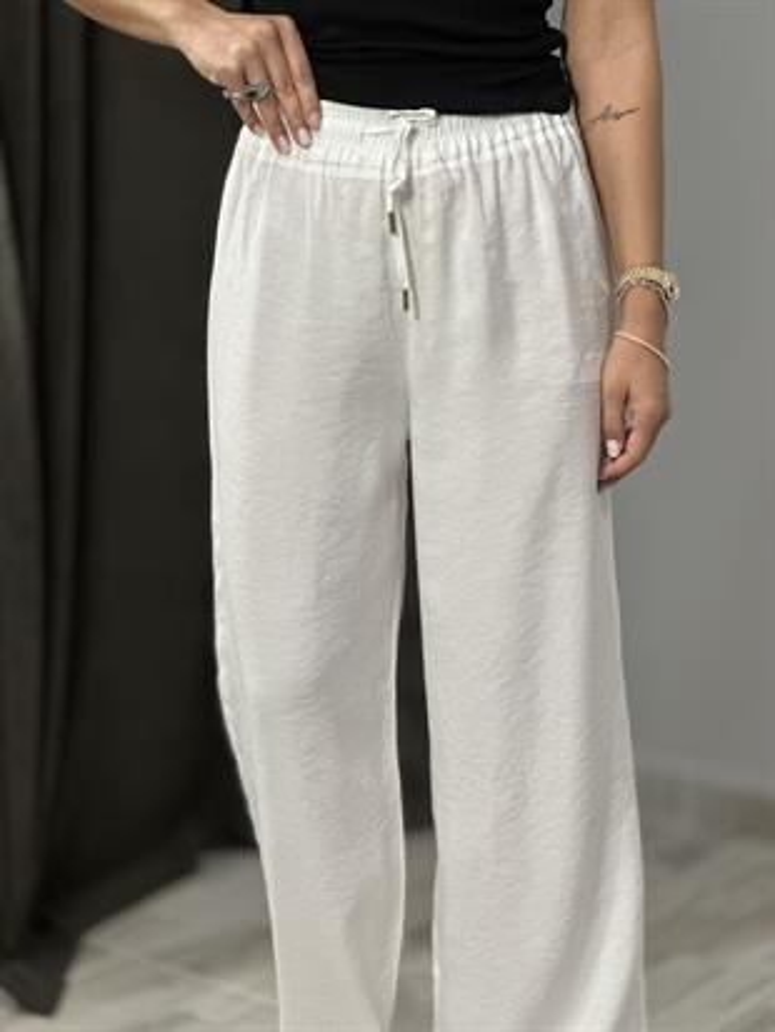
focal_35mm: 77
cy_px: 516
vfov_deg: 25.3
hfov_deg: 19.1
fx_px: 2297
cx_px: 388
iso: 125
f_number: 2.8
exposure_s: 1/100
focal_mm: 9
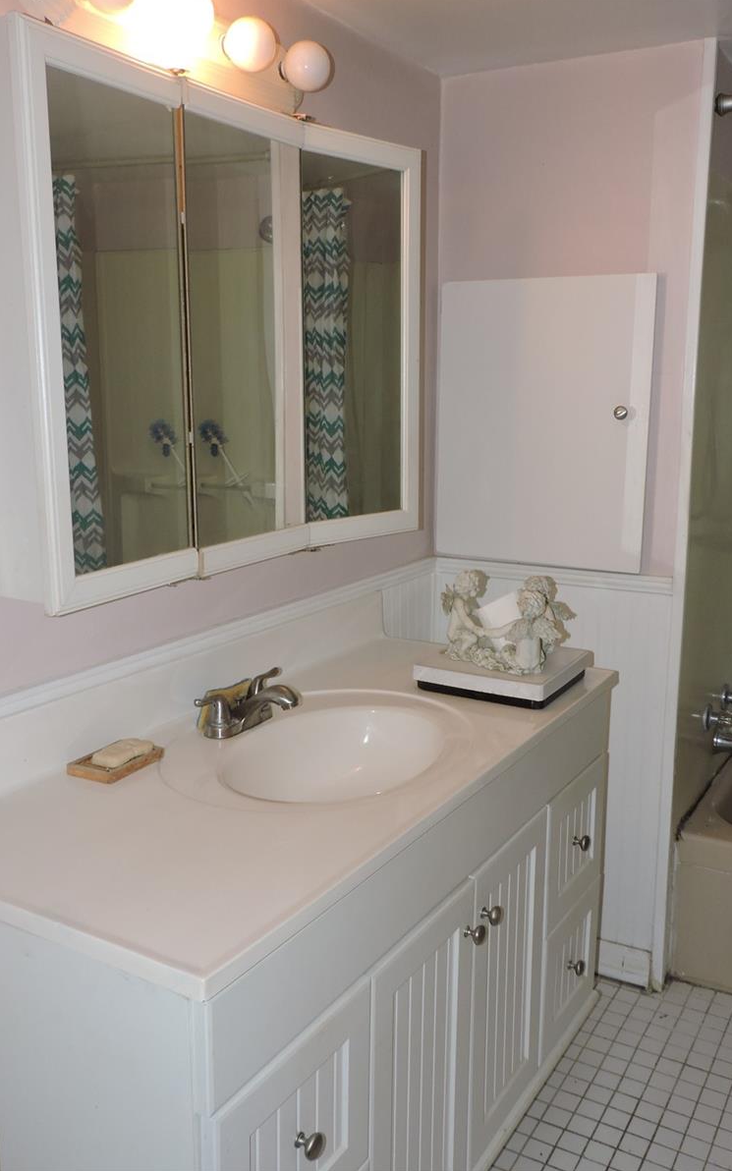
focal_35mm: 32
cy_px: 584
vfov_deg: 59.7
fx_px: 1021
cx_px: 392
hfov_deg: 39.4
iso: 200
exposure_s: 1/30
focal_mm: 5.4
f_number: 3.1
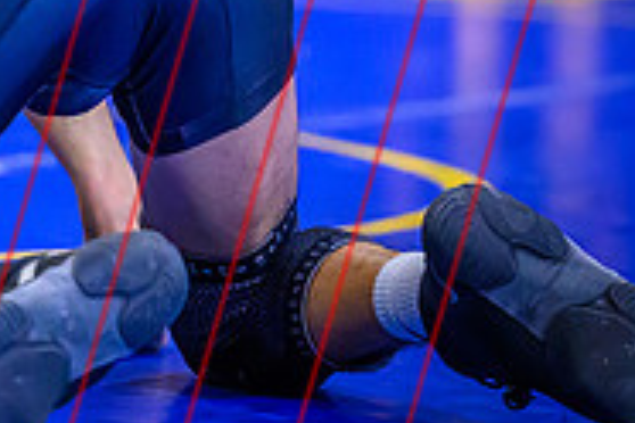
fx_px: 6667
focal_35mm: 378
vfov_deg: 3.6
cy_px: 13
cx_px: -56
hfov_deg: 5.4
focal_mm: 91
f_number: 2.8
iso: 8000
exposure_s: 1/640
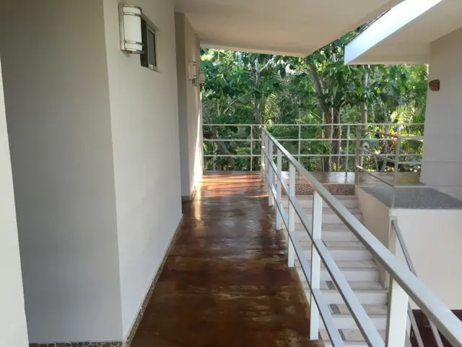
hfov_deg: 61.7
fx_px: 387
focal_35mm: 29
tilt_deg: -10.0
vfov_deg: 48.2
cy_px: 174
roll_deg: -0.5
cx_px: 231
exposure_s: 1/120
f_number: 2.2
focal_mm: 4.15
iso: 50
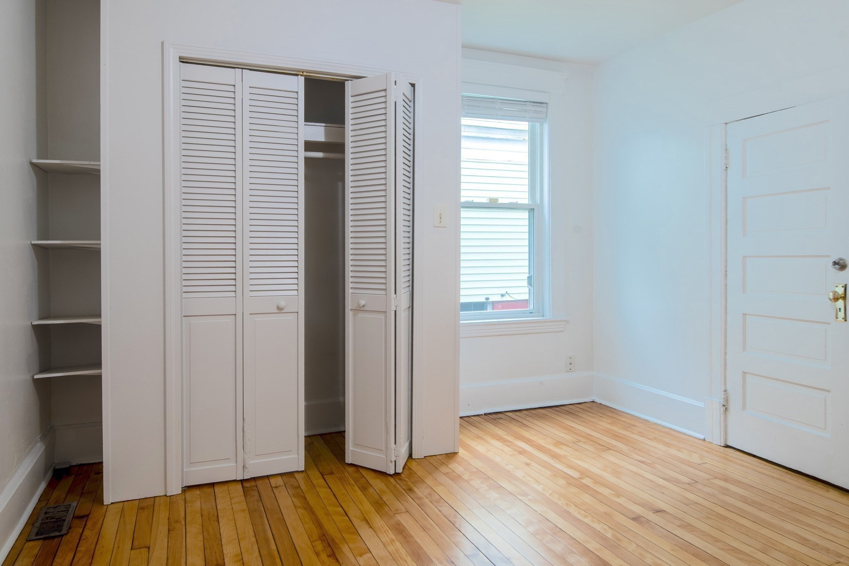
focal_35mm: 22
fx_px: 531
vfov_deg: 56.1
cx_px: 424
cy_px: 283
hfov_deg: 77.3
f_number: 10
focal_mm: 15
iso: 125
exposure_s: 1/5
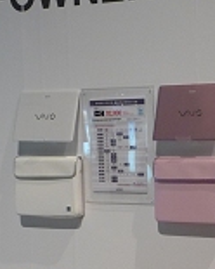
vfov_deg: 21.2
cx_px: 286
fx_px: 700
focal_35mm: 88
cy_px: 249
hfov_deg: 16.4
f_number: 3.3
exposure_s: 1/30
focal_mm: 4.7
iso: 160
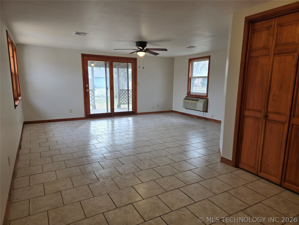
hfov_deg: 73.9
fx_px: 199
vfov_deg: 58.9
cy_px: 112
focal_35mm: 23
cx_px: 150
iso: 50
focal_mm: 5.4
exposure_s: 1/120
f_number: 1.8
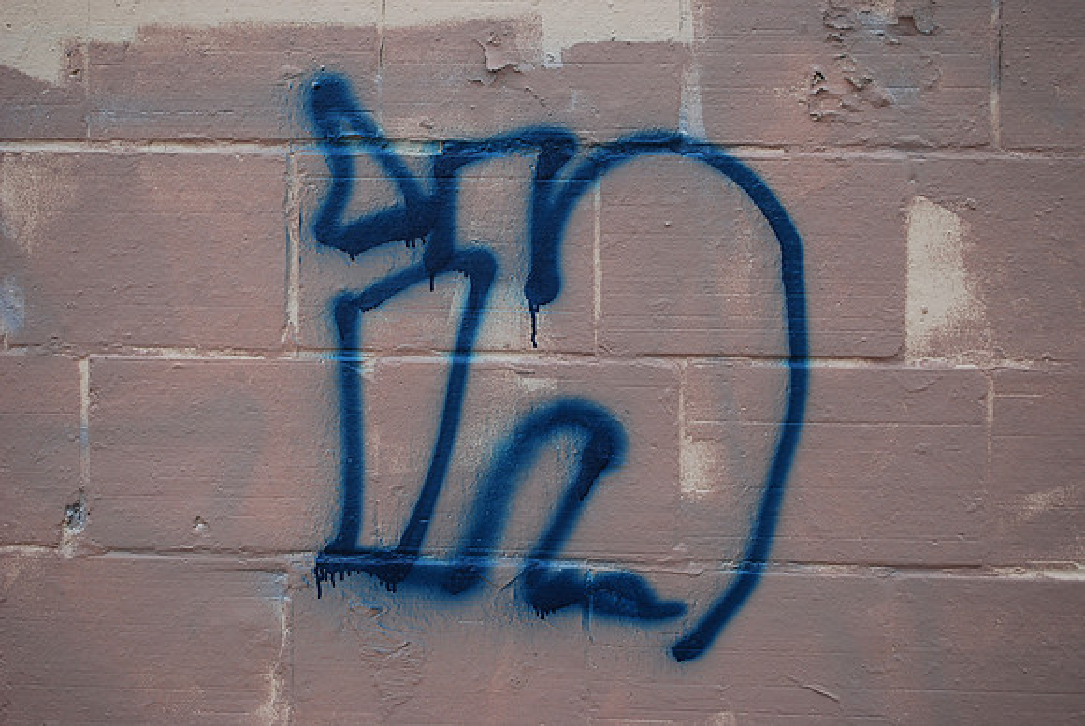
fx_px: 1539
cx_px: 542
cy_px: 363
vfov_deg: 26.5
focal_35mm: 51
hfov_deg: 38.8
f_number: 5
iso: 200
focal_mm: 34
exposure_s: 1/100
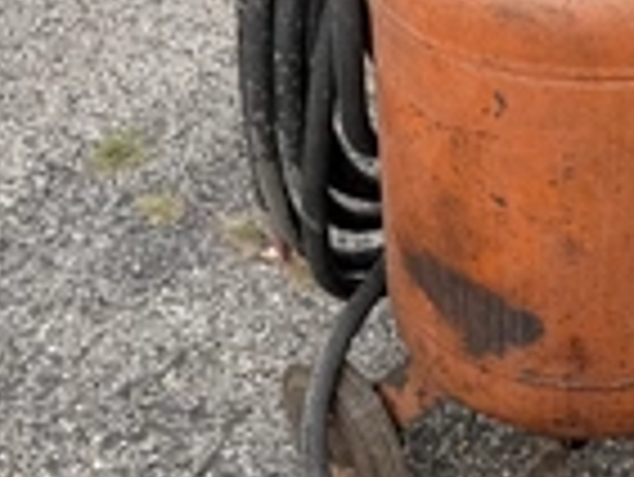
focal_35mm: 68
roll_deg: -0.2
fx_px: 1246
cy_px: 45
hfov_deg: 28.4
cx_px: 423
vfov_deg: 21.2
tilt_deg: -24.3
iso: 80
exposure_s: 1/580
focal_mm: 6.76
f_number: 1.78
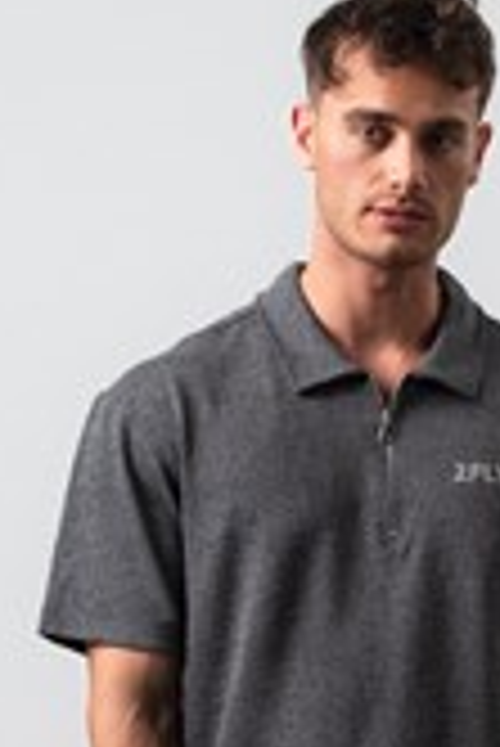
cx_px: 365
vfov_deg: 8.1
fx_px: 5259
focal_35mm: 253
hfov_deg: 5.4
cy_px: 824
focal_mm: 70
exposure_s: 1/125
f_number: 10
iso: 100
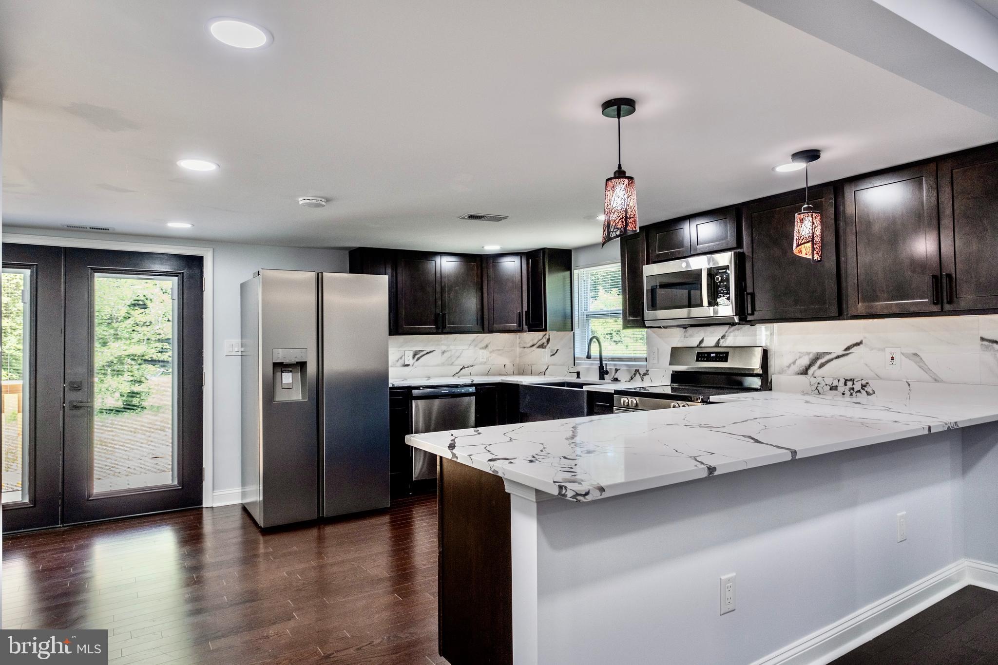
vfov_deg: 59.5
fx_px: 582
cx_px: 499
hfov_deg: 81.2
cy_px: 332
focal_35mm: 21
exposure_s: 1/70
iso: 320
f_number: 4
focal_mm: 13.8
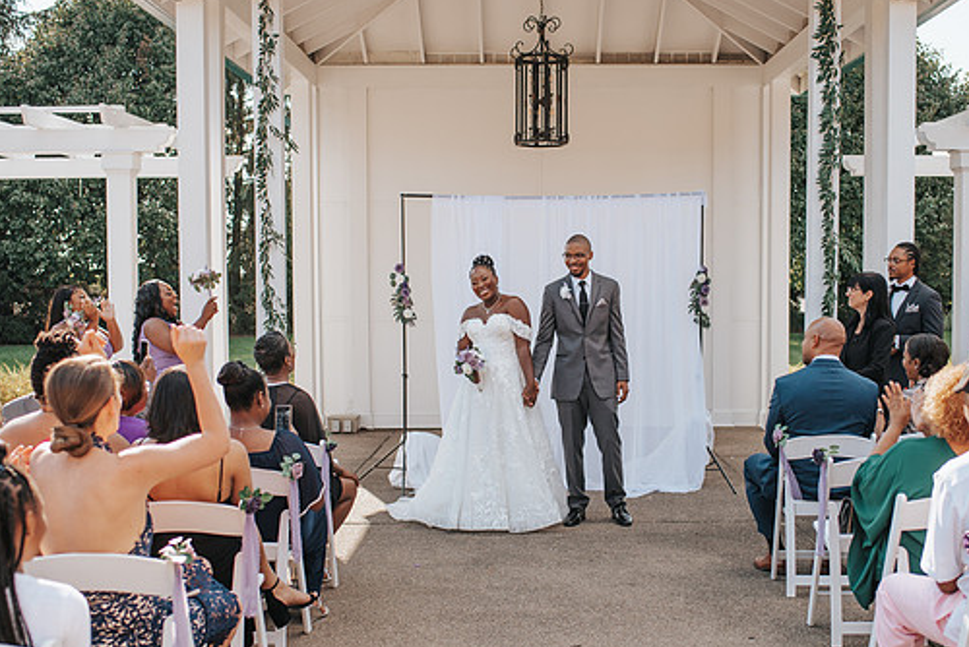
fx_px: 1320
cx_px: 530
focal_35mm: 49
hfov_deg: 40.3
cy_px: 365
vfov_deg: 27.5
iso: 110
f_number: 2.8
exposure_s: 1/1250
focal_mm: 35
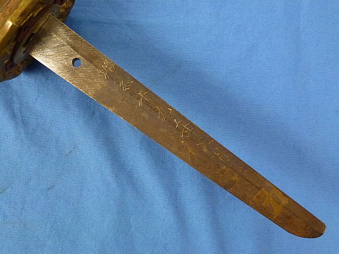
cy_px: 127
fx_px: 372
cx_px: 170
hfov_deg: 49.0
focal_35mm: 38
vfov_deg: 37.7
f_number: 3.8
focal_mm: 6.8
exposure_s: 1/160
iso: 800
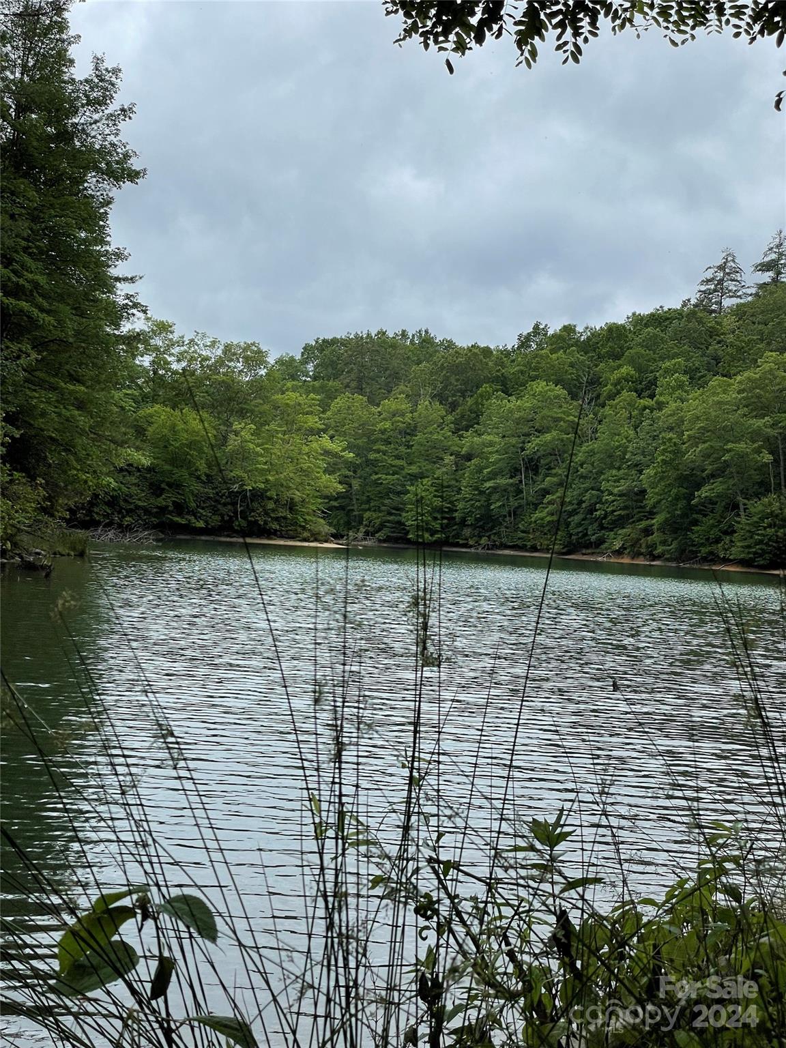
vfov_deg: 36.8
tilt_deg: +0.3
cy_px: 524
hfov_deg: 28.0
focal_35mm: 52
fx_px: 1574
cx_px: 393
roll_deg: -3.7
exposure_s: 1/1712
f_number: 2
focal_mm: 6
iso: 25
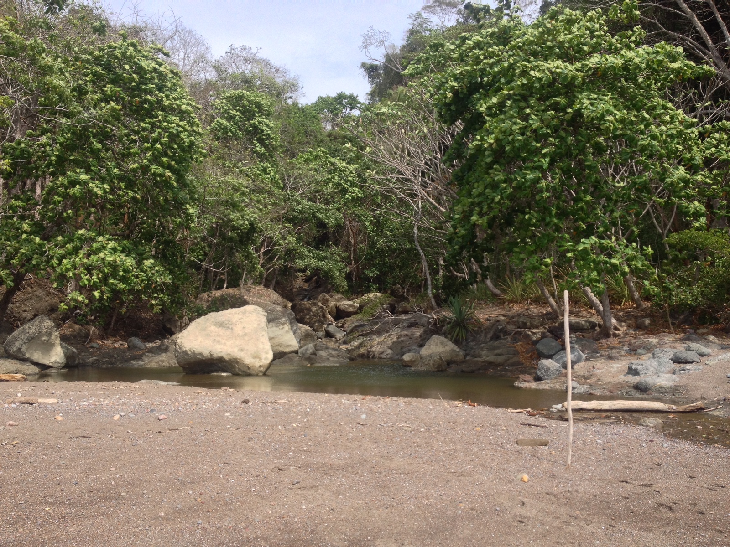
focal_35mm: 35
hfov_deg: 52.6
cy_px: 274
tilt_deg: +3.0
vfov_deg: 40.7
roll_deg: -0.1
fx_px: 738
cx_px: 365
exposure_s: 1/876
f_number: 2.4
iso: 50
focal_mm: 4.28
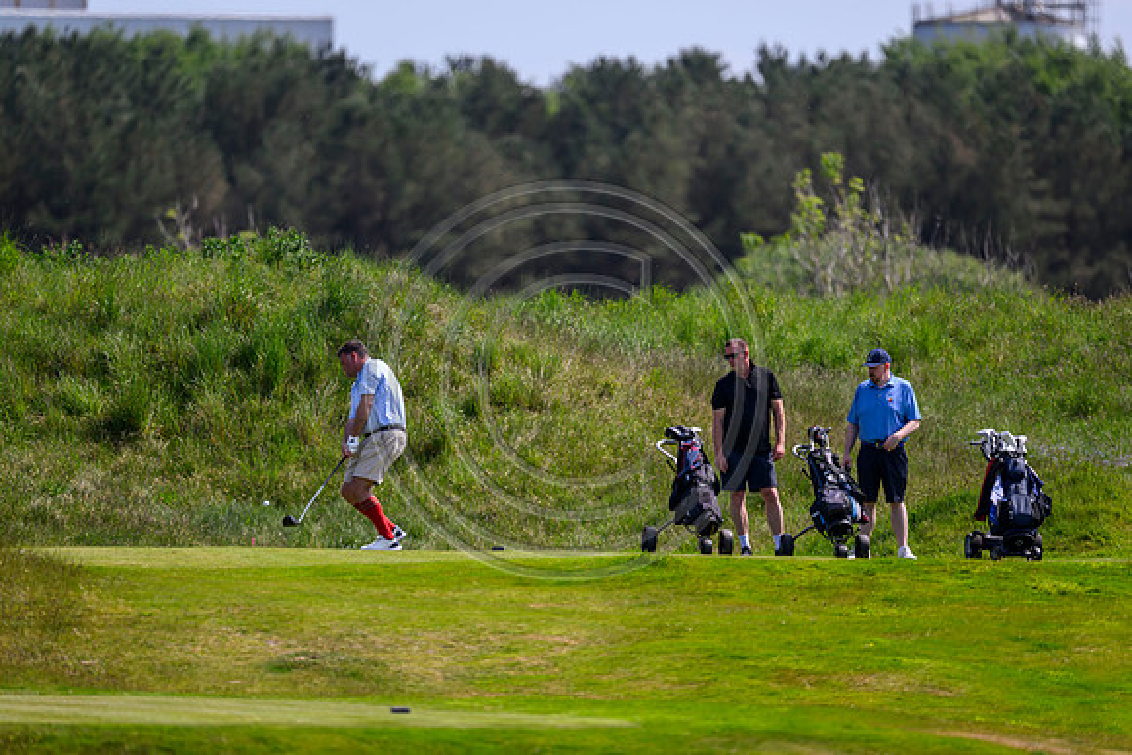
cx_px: 566
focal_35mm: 560
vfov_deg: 2.5
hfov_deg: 3.7
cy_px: 378
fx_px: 17612
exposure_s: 1/2500
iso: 500
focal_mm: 560
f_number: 4
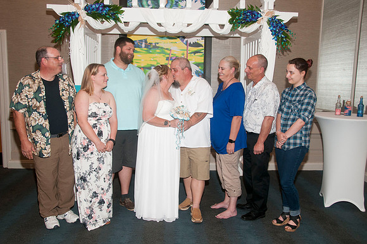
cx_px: 184
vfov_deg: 39.9
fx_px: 336
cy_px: 122
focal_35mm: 33
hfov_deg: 57.3
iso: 400
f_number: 5.6
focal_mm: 22
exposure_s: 1/60
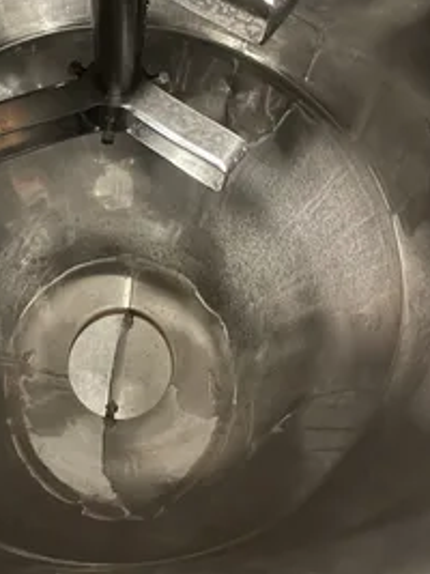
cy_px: 150
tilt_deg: -58.3
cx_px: 129
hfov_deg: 36.3
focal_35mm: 39
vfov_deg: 46.3
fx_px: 646
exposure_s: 1/20
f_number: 1.6
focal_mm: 4.2
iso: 1000
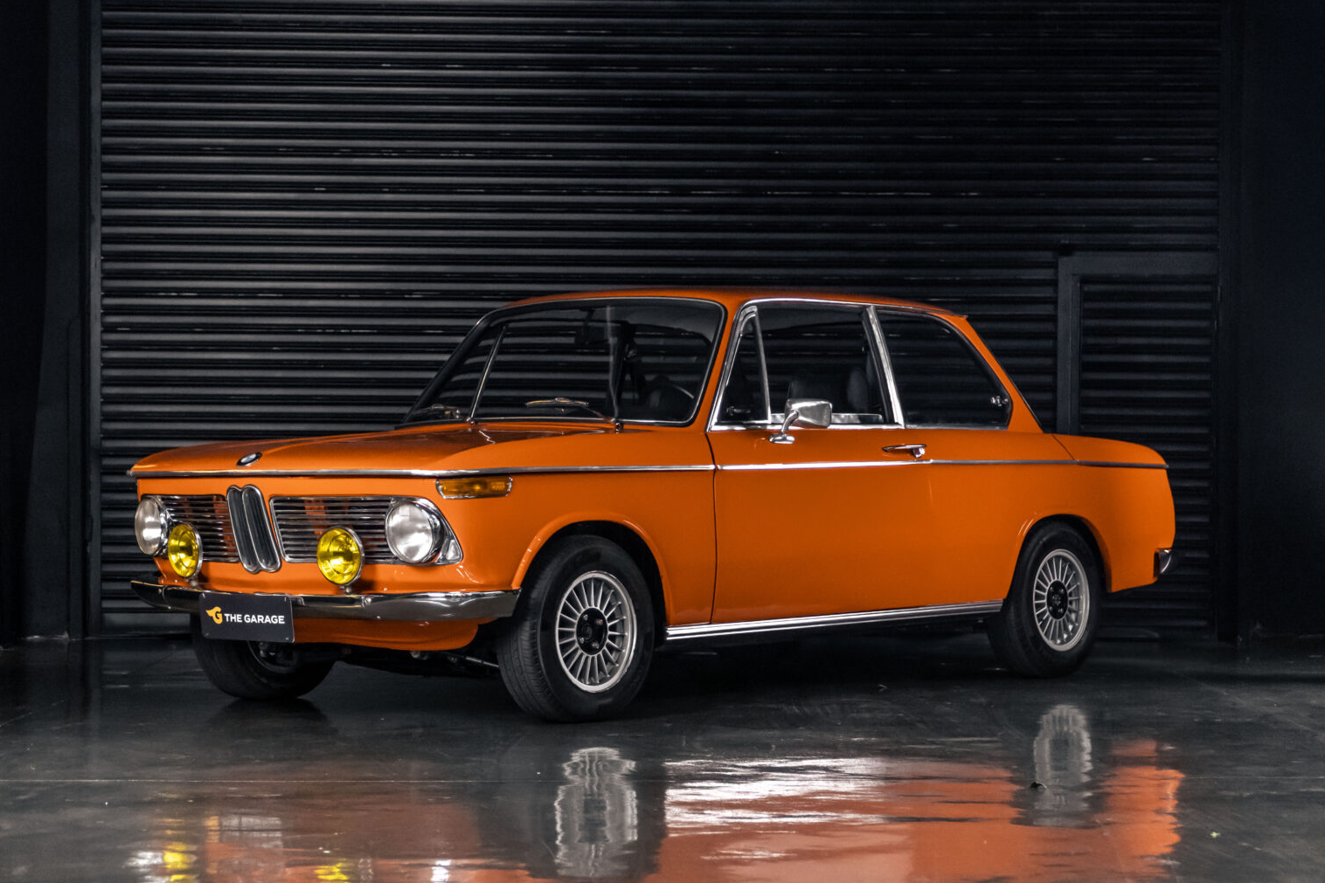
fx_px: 2797
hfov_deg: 26.6
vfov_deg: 18.0
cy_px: 437
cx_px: 666
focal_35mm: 76
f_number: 4
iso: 2500
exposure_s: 1/50
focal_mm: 50
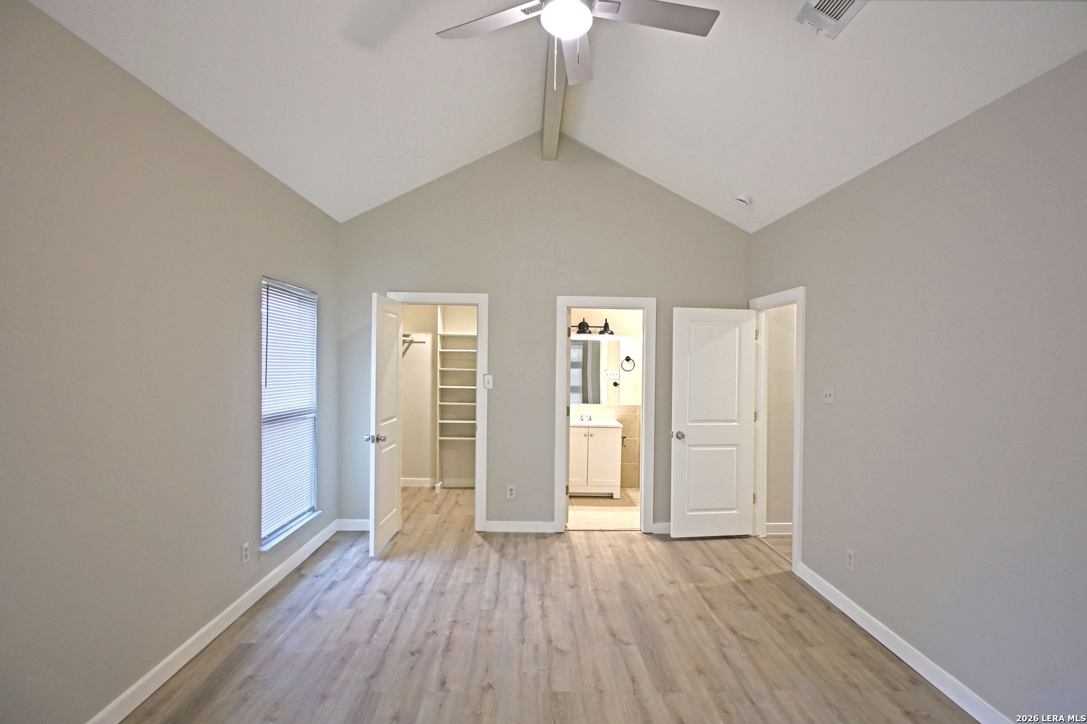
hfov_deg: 90.0
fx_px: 543
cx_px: 544
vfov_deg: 67.4
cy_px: 362
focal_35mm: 18
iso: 280
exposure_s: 1/20
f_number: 3.5
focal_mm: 12
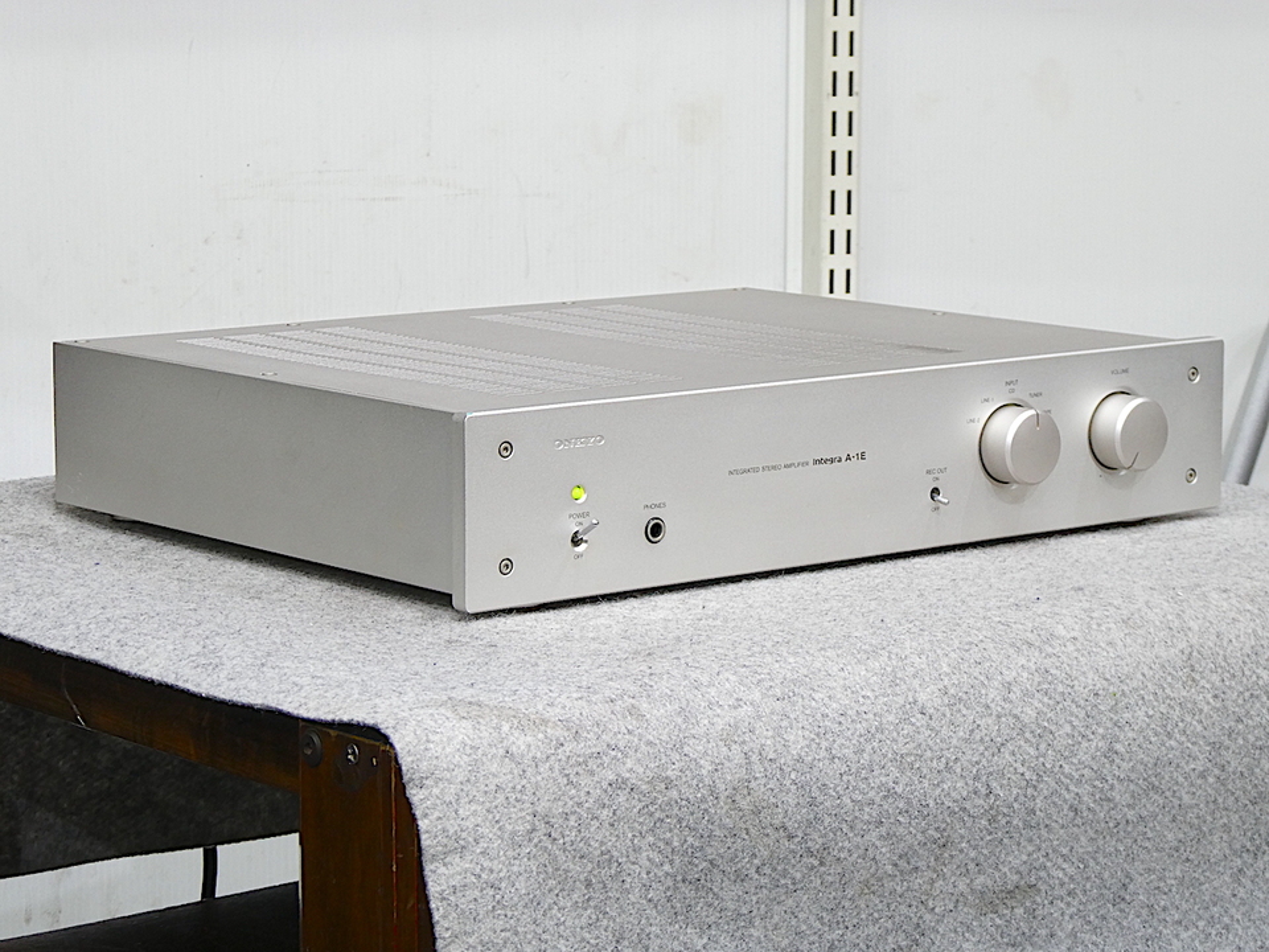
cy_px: 476
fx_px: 3593
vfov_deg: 15.1
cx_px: 634
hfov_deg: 20.0
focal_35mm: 98
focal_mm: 17.5
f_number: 5
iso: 200
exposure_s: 1/8
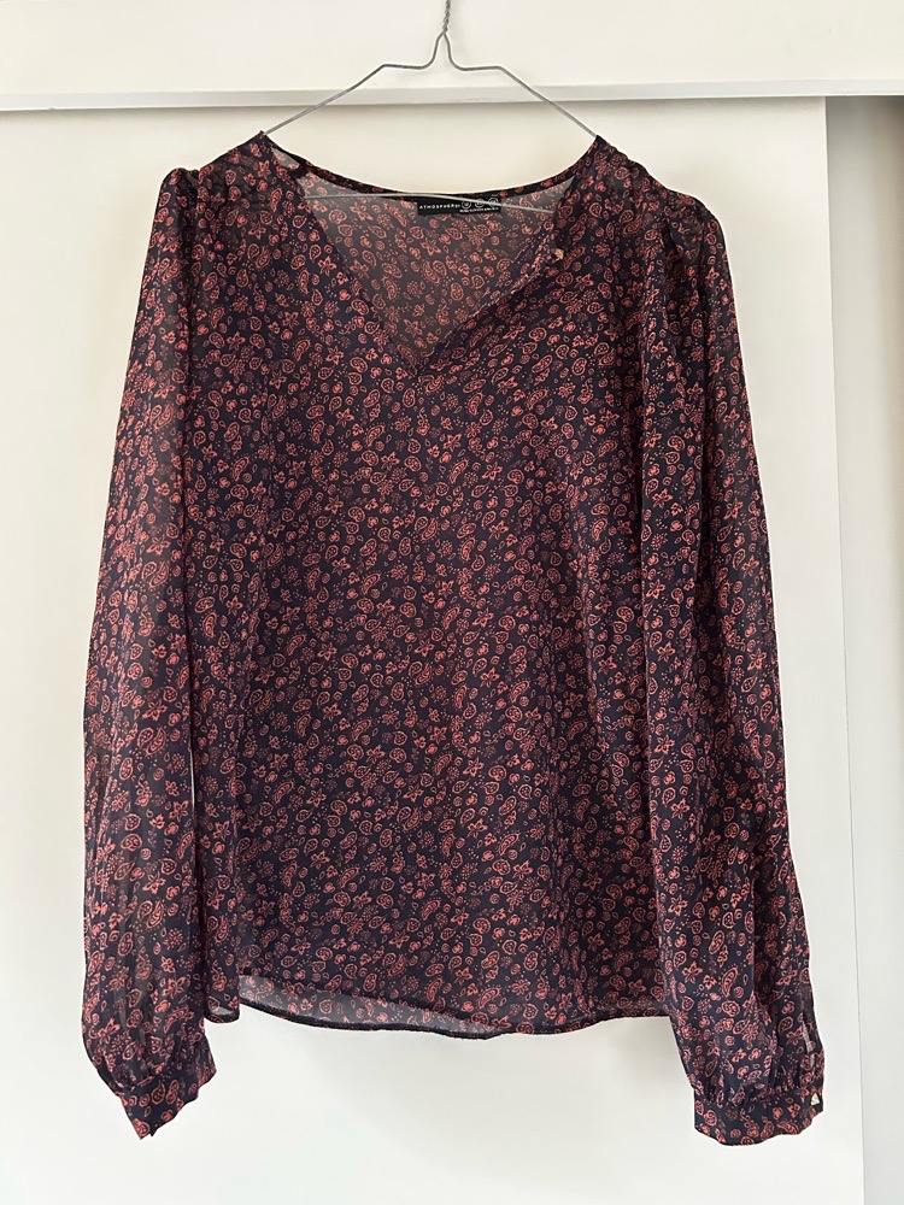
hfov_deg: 53.1
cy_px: 602
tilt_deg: +3.7
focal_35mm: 26
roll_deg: +1.6
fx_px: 905
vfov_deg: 67.3
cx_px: 452
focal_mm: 5.7
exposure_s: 1/36
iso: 640
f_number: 1.5
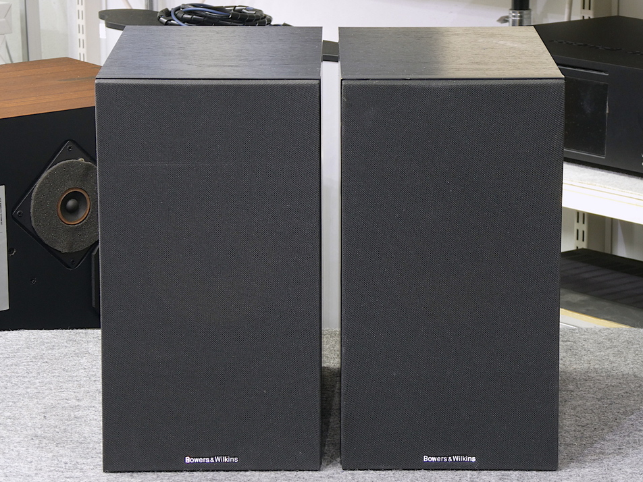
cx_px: 324
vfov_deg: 11.9
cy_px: 242
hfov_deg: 15.8
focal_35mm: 125
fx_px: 2322
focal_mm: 22.3
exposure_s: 1.3
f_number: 5.2
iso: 100
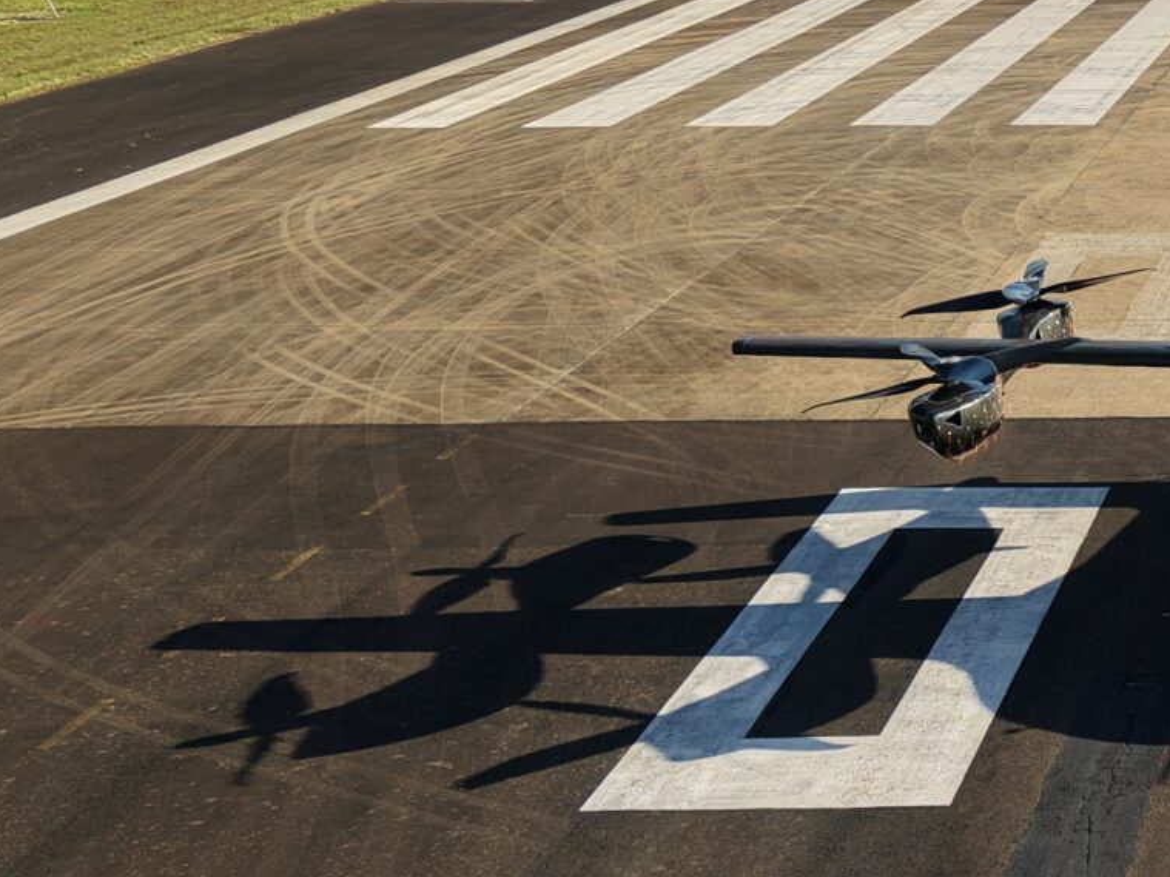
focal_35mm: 81
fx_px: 2737
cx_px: 1545
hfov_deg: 21.6
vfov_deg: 18.2
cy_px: 412
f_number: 1.8
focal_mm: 8.67
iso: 280
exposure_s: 1/160
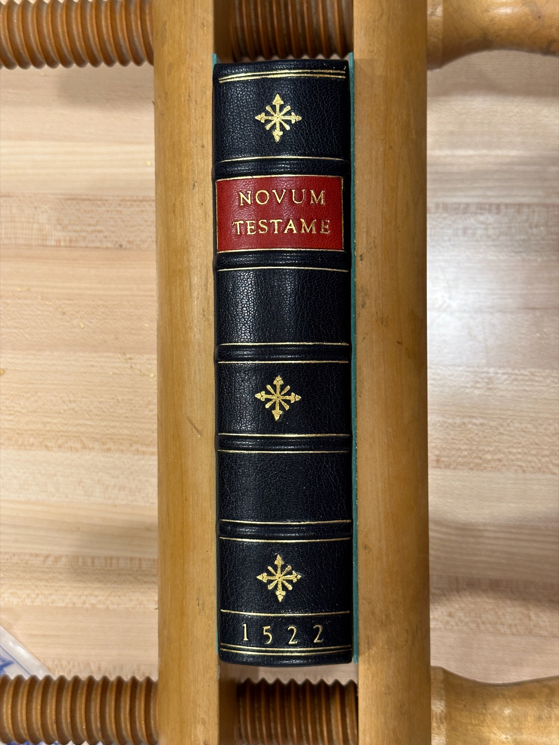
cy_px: 372
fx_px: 1034
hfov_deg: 30.3
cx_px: 280
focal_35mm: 48
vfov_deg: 39.7
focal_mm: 6.86
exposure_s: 1/60
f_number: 1.78
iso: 100
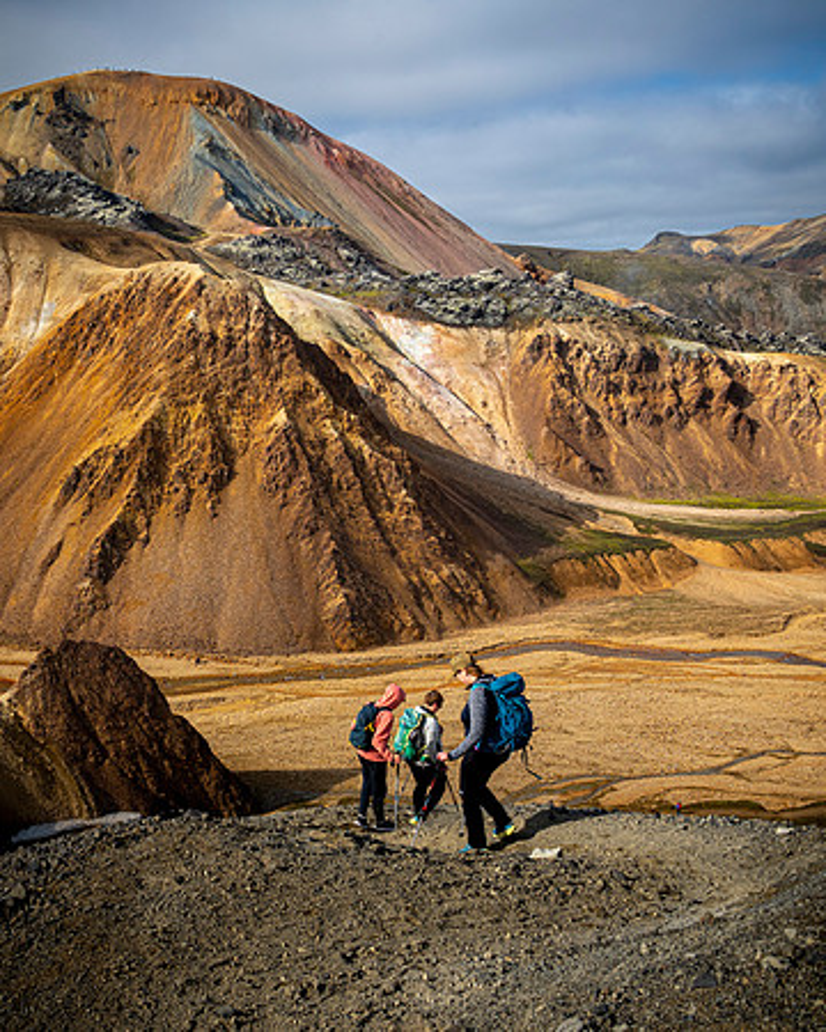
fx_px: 1099
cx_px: 223
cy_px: 550
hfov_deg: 40.2
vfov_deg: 50.3
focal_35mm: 36
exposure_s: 1/320
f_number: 10
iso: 400
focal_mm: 24
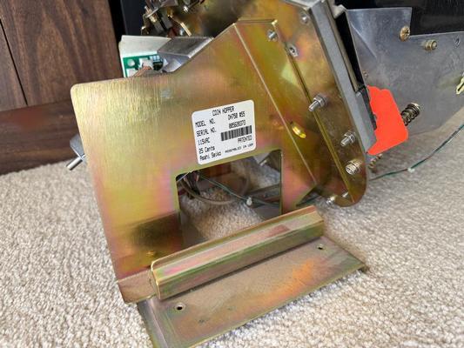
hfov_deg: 71.6
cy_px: 174
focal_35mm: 24
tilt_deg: -25.3
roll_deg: +3.9
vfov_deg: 56.8
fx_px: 322
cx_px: 232
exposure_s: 1/94
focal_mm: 6.76
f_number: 1.78
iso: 200
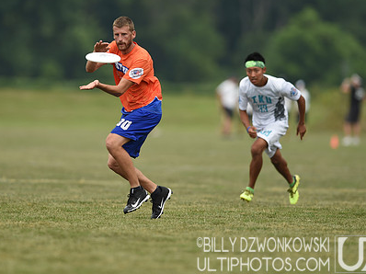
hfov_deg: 3.5
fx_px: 5917
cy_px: 105
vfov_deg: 2.7
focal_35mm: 560
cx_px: 138
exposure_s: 1/1000
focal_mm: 400
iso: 100
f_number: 4
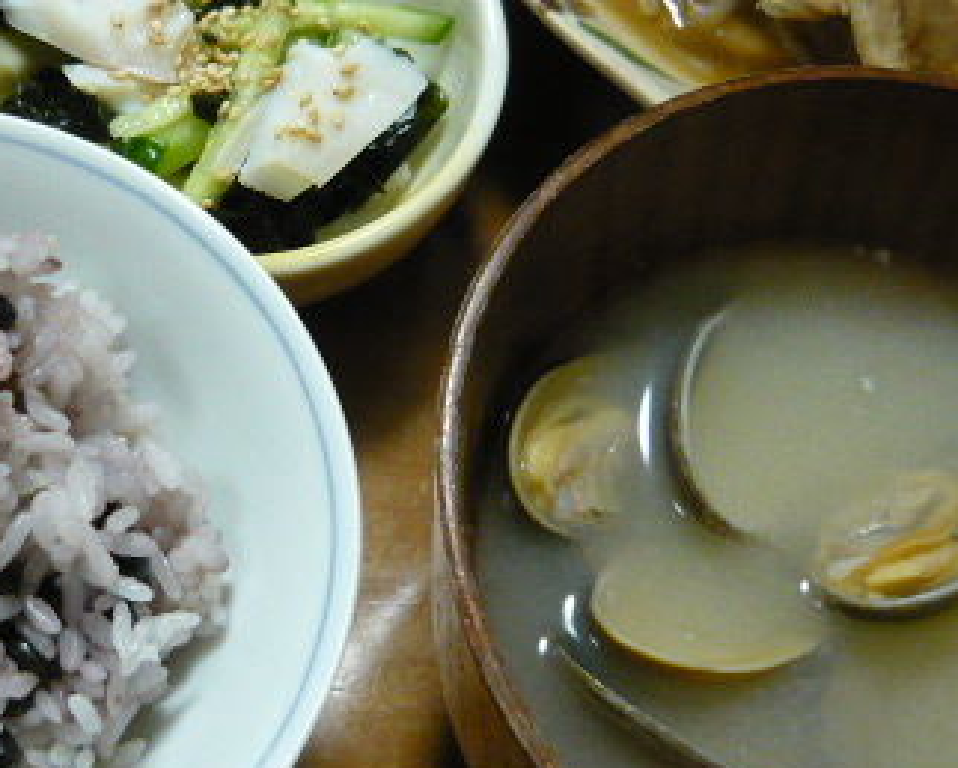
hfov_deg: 28.7
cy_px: 333
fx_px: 1816
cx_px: 155
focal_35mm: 64
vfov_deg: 23.9
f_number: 2.8
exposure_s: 1/15
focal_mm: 5.5
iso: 400
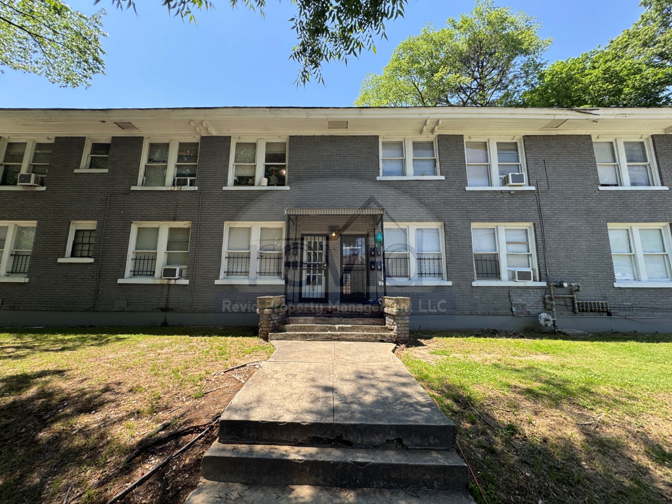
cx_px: 336
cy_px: 252
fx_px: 272
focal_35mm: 14
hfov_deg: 102.1
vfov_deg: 85.7
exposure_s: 1/368
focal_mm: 2.22
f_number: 2.2
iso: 40
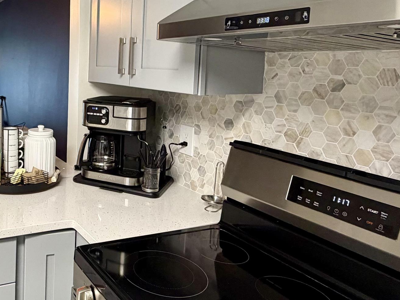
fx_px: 381
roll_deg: -1.3
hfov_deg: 50.8
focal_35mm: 33
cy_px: 93
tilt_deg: -4.2
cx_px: 62
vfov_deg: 42.2
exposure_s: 1/60
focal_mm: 2.22
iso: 250
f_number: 2.2
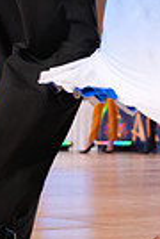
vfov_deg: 9.3
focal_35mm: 216
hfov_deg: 6.4
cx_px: 154
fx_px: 1433
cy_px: -118
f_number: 4
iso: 2000
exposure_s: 1/320
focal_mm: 50
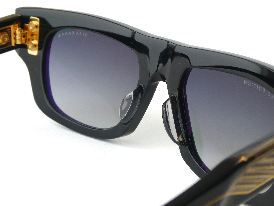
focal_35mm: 106
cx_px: 137
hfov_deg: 18.5
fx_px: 839
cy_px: 103
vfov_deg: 14.0
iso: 80
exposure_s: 1/125
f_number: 5.1
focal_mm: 19
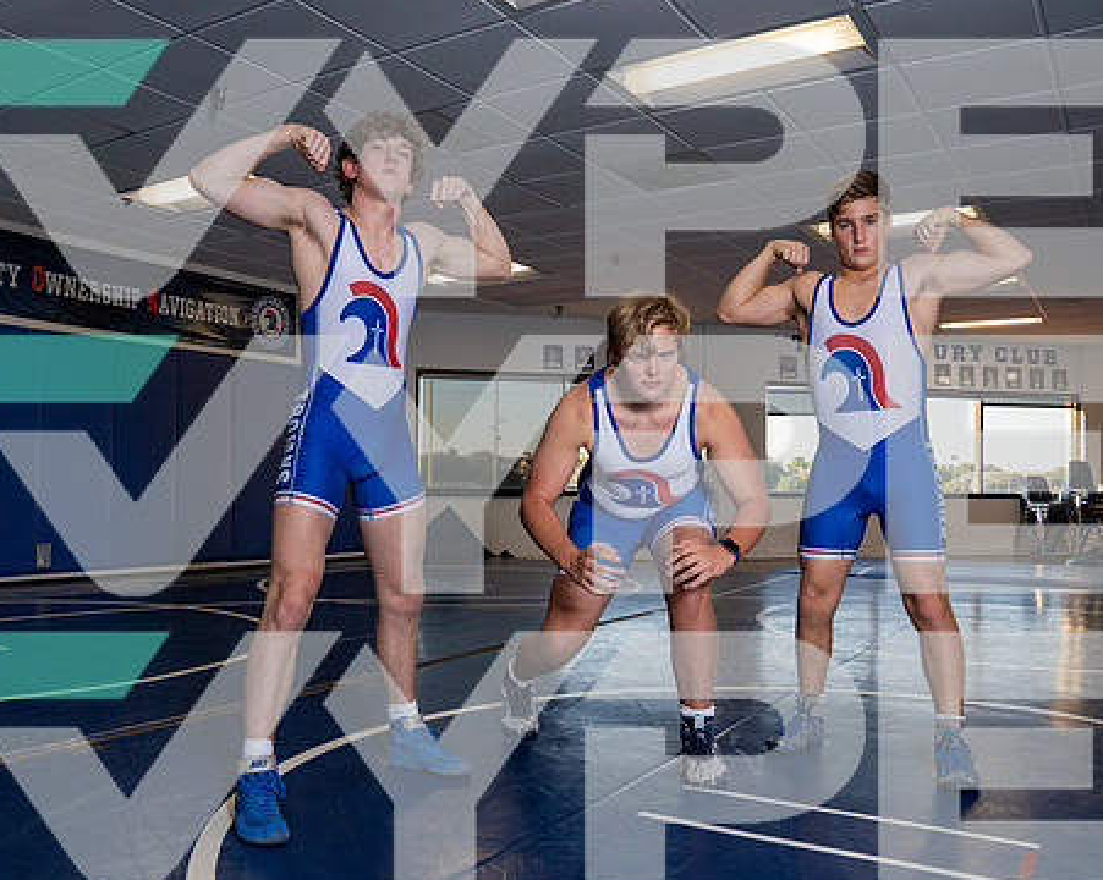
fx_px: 946
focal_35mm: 29
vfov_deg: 49.9
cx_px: 545
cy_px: 466
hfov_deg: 60.5
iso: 200
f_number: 8
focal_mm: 24
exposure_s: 1/250
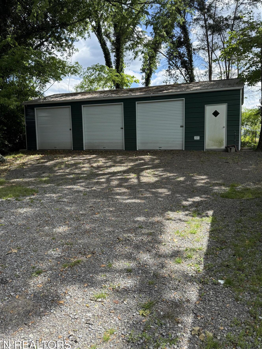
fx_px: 273
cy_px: 167
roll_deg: +0.2
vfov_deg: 65.3
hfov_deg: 51.3
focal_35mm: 27
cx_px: 135
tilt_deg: -3.9
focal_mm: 6.76
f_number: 1.78
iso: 100
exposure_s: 1/2299
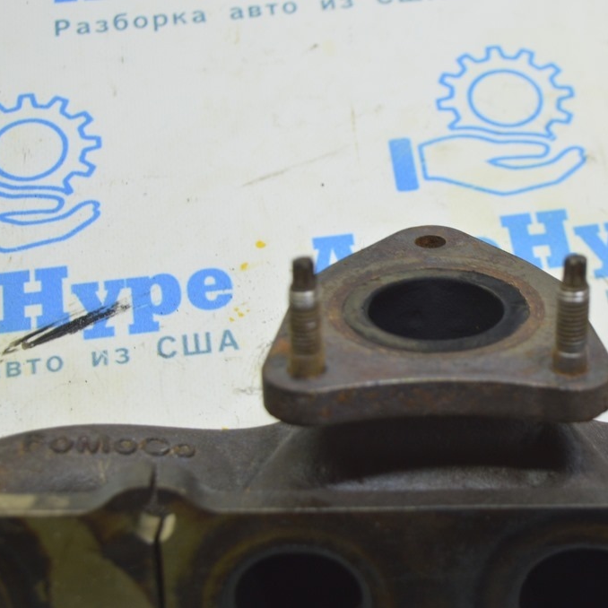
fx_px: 1530
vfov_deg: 22.5
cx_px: 437
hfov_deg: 22.3
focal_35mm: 77
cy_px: 304
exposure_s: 1/20
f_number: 5.6
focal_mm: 40
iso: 400
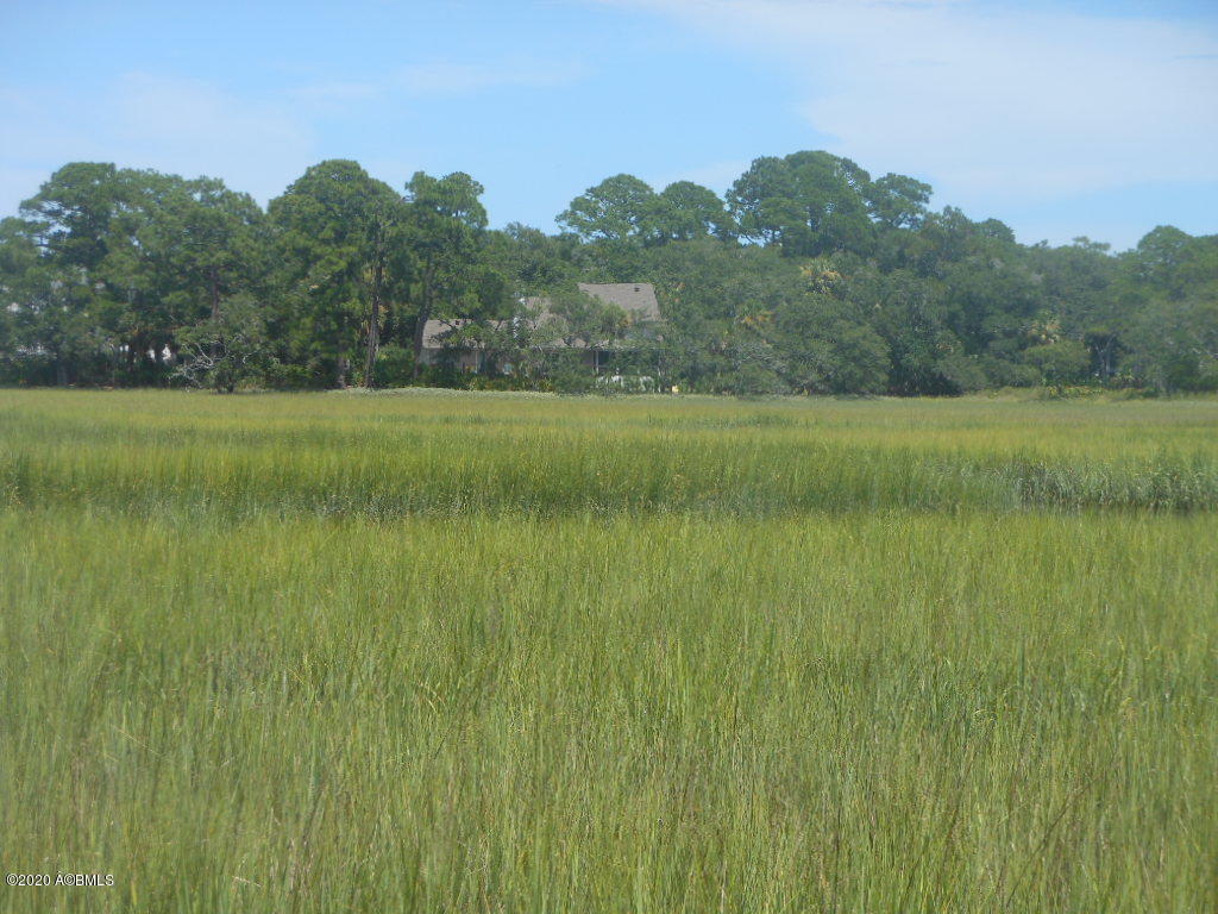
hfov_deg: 17.7
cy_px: 457
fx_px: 3906
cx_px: 609
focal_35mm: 111
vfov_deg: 13.3
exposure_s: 1/500
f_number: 4.8
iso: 80
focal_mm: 19.7
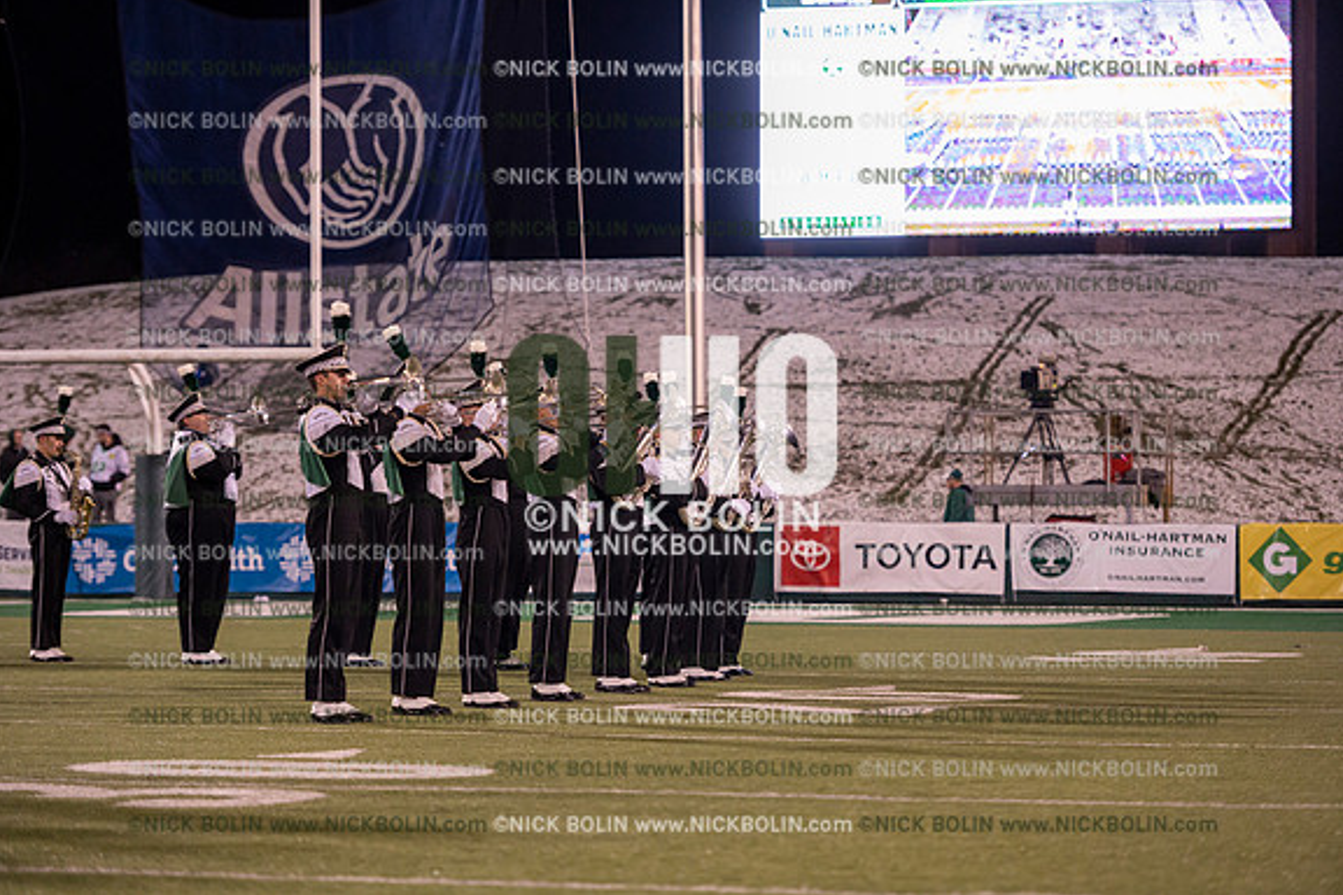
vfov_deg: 10.9
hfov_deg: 16.3
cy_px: 446
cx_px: 672
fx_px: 4700
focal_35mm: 126
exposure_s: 1/1250
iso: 2500
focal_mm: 125
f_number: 2.8
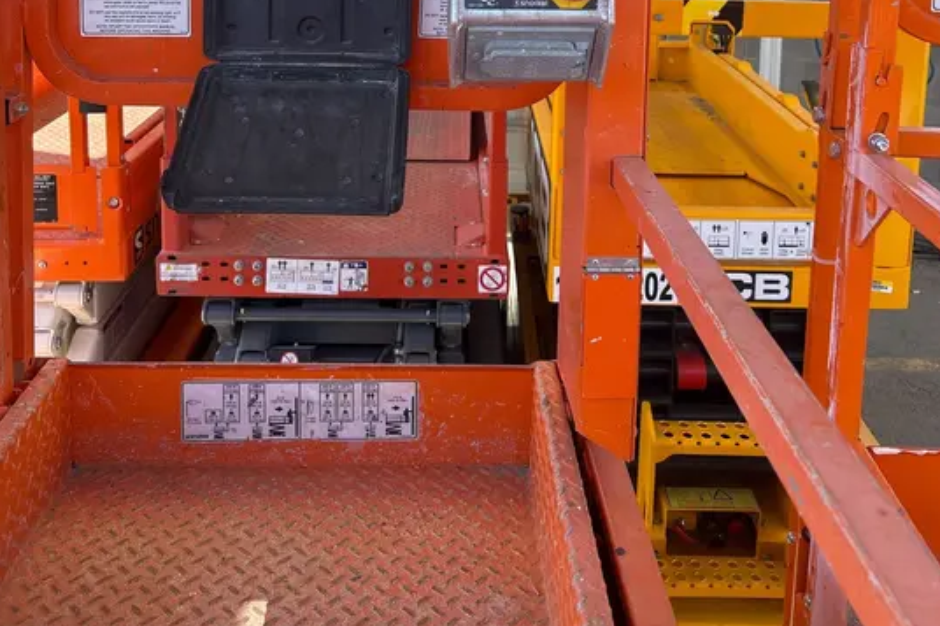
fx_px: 966
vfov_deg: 32.9
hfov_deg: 51.9
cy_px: -3
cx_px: 466
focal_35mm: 37
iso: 50
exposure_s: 1/526
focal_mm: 5.7
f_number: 1.5
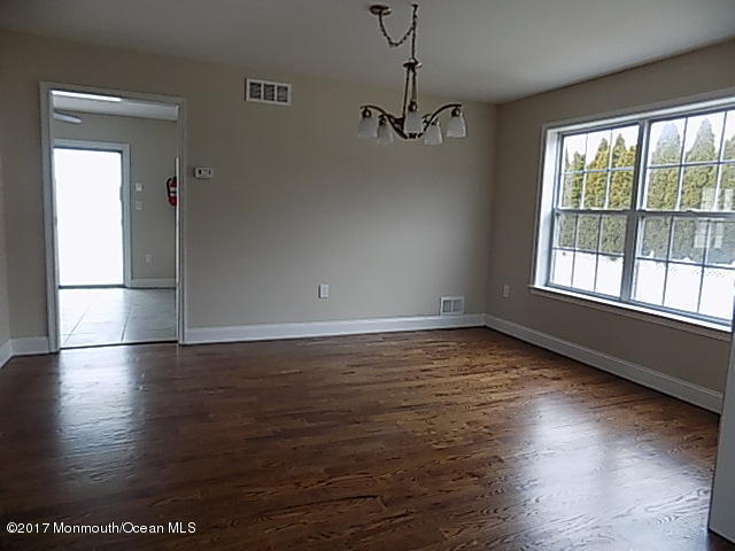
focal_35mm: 23
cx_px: 368
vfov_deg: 58.9
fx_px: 488
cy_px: 276
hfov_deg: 73.9
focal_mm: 4
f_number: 3.1
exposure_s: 1/30
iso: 160
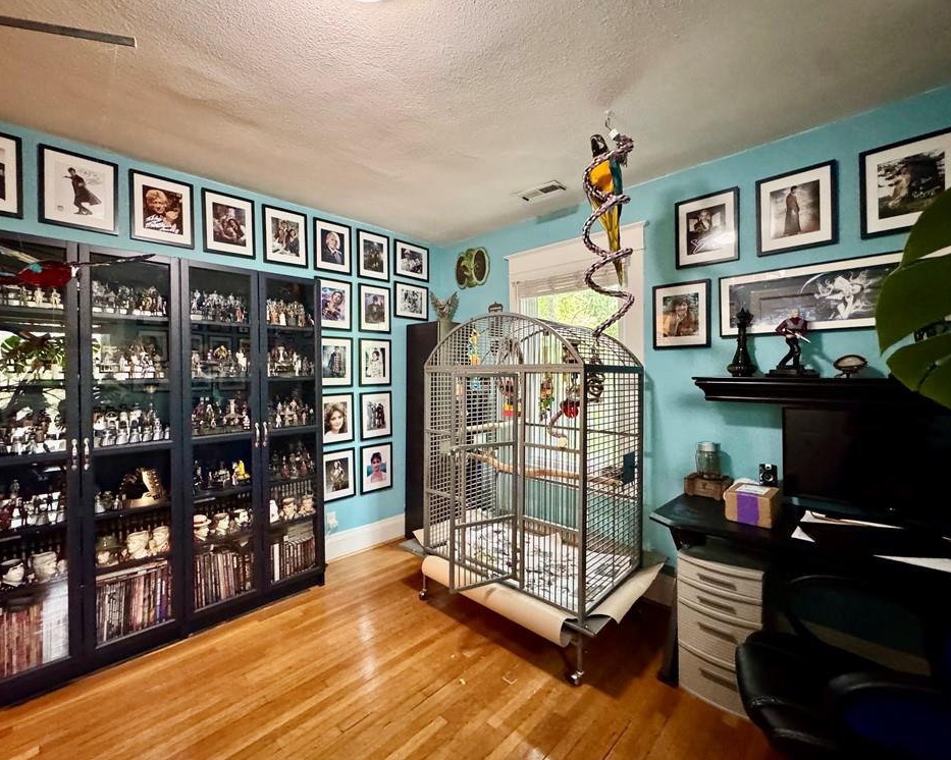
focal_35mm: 15
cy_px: 377
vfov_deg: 84.0
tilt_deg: -1.6
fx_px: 422
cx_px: 453
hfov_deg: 96.7
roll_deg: +0.4
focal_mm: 2.22
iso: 1000
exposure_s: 1/40
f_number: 2.2
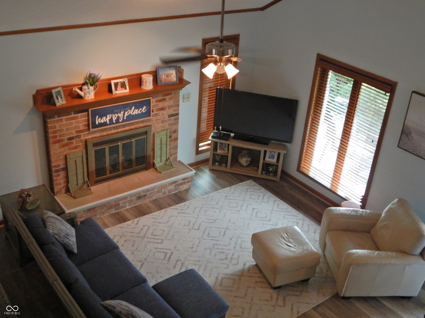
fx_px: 467
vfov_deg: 37.7
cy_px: 159
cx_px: 212
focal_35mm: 38
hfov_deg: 49.0
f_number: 3.4
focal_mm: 6.8
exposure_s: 1/25
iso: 400
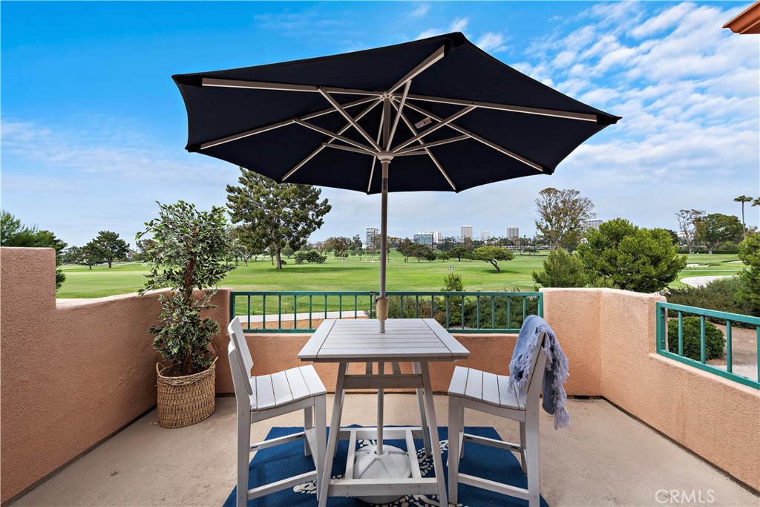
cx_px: 380
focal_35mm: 14
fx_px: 296
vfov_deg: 81.2
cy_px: 254
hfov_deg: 104.2
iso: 125
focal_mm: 14
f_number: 7.1
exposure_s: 1/400
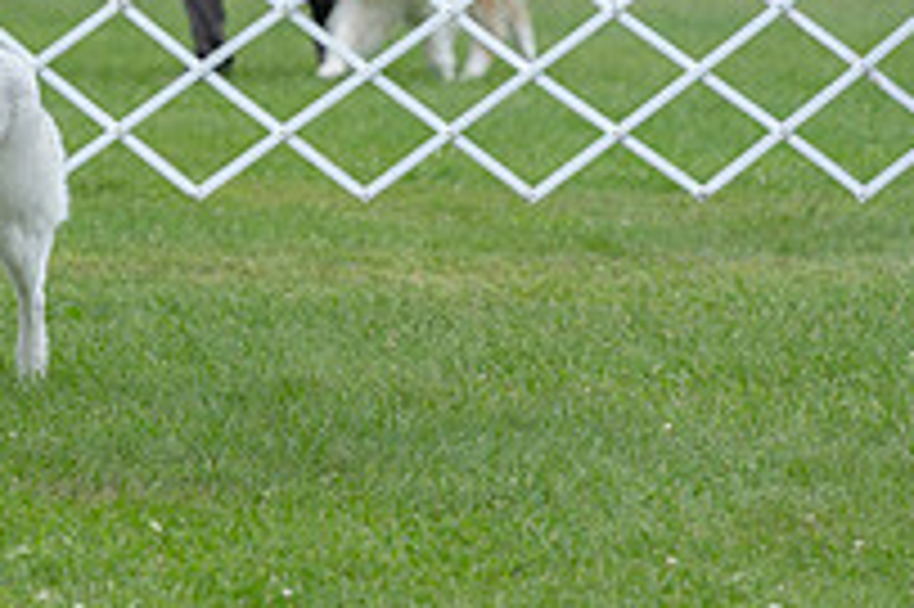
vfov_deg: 4.0
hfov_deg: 6.0
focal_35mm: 343
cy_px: -61
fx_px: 8701
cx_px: -198
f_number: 4.5
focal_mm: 120
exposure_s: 1/1000
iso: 400
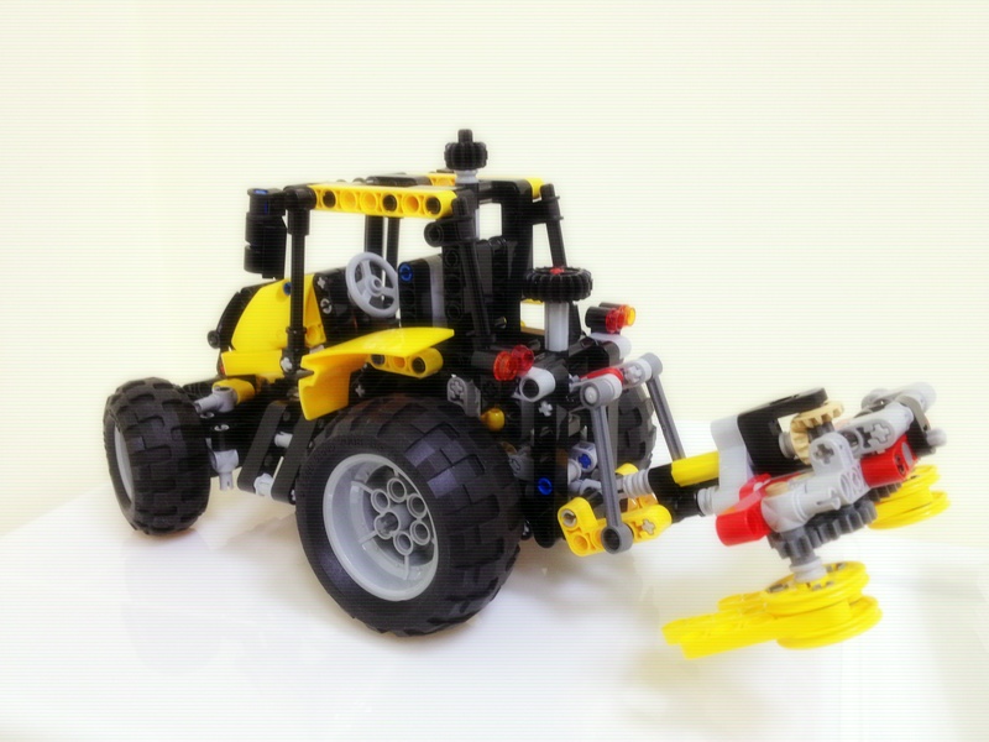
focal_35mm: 35
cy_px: 371
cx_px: 494
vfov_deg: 40.7
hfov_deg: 52.6
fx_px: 1000
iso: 100
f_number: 2.4
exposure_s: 1/20
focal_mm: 4.28
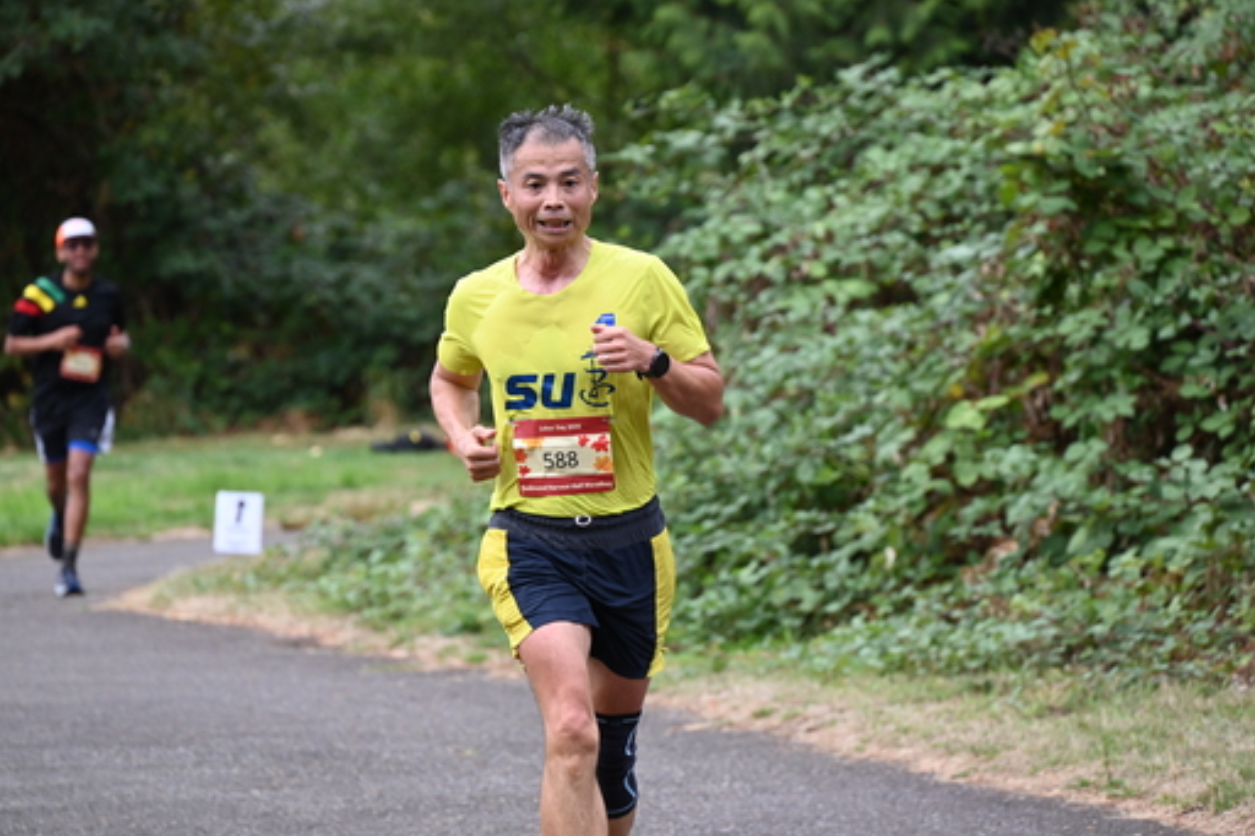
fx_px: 7492
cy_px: 413
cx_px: 601
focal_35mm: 215
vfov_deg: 6.4
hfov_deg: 9.6
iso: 720
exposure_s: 1/250
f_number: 6.3
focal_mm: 200
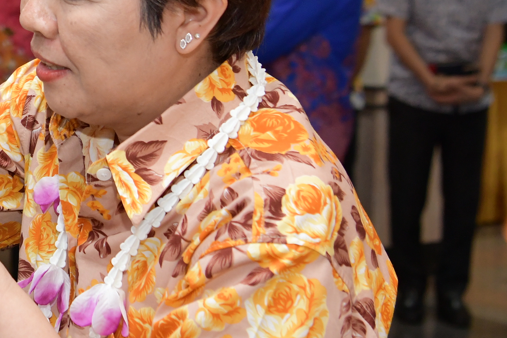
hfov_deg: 16.1
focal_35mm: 116
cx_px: -256
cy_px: 53
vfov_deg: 11.8
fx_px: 1634
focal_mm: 34
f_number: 4
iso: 1000
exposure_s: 1/200
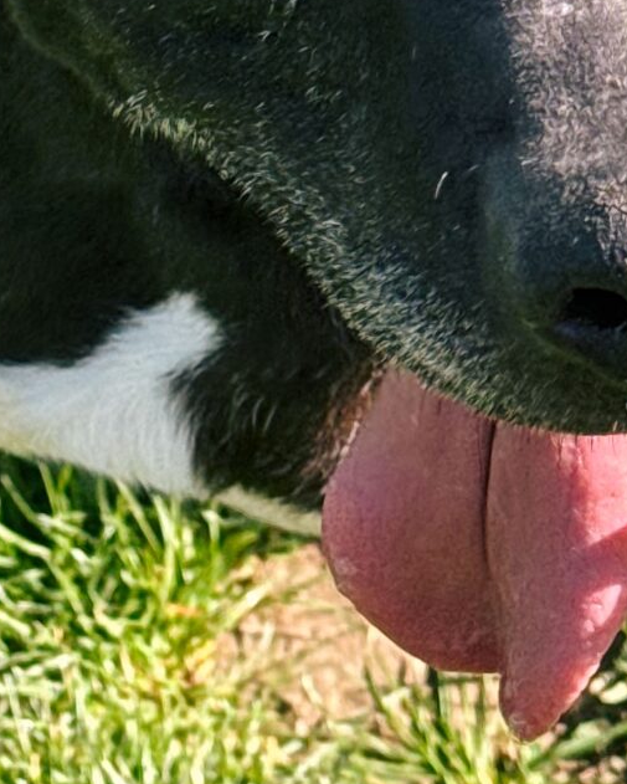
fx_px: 4406
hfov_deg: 8.1
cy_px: 42
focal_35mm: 190
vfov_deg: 10.1
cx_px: 247
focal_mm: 6.76
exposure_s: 1/1011
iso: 64
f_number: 1.78
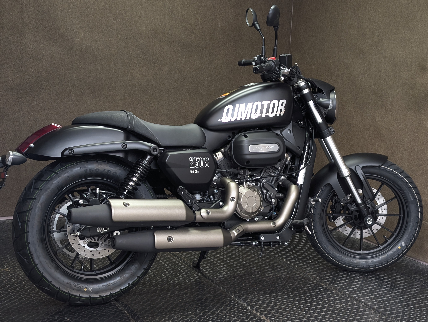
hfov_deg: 38.9
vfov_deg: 29.7
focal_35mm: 49
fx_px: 607
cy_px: 161
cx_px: 214
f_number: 1.68
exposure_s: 1/25
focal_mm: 6.9
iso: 221
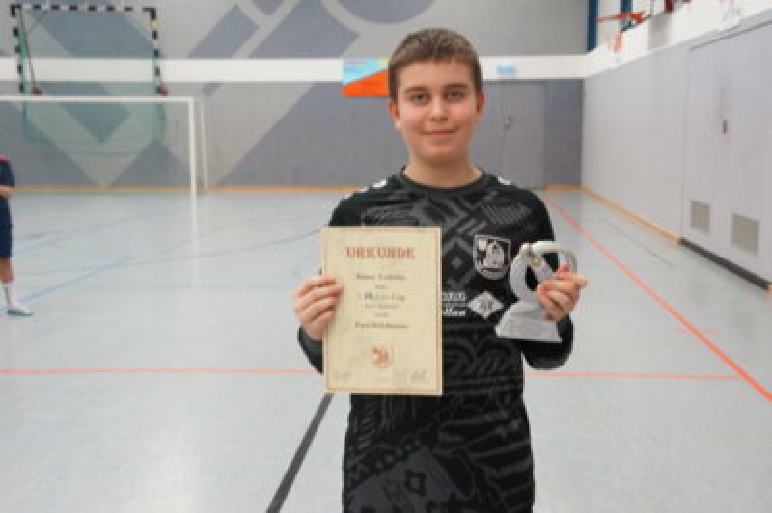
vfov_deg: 27.2
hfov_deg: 40.0
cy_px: 256
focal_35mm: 50
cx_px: 386
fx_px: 1061
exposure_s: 1/30
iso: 3200
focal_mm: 33
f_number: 11
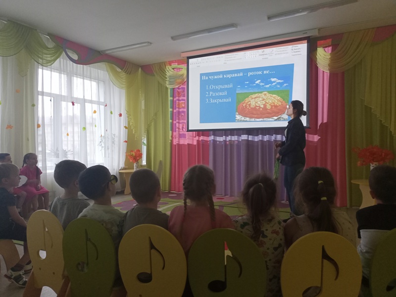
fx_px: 320
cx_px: 198
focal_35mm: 28
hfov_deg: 63.4
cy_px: 148
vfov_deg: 49.7
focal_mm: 4.69
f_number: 1.8
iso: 630
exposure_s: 1/60
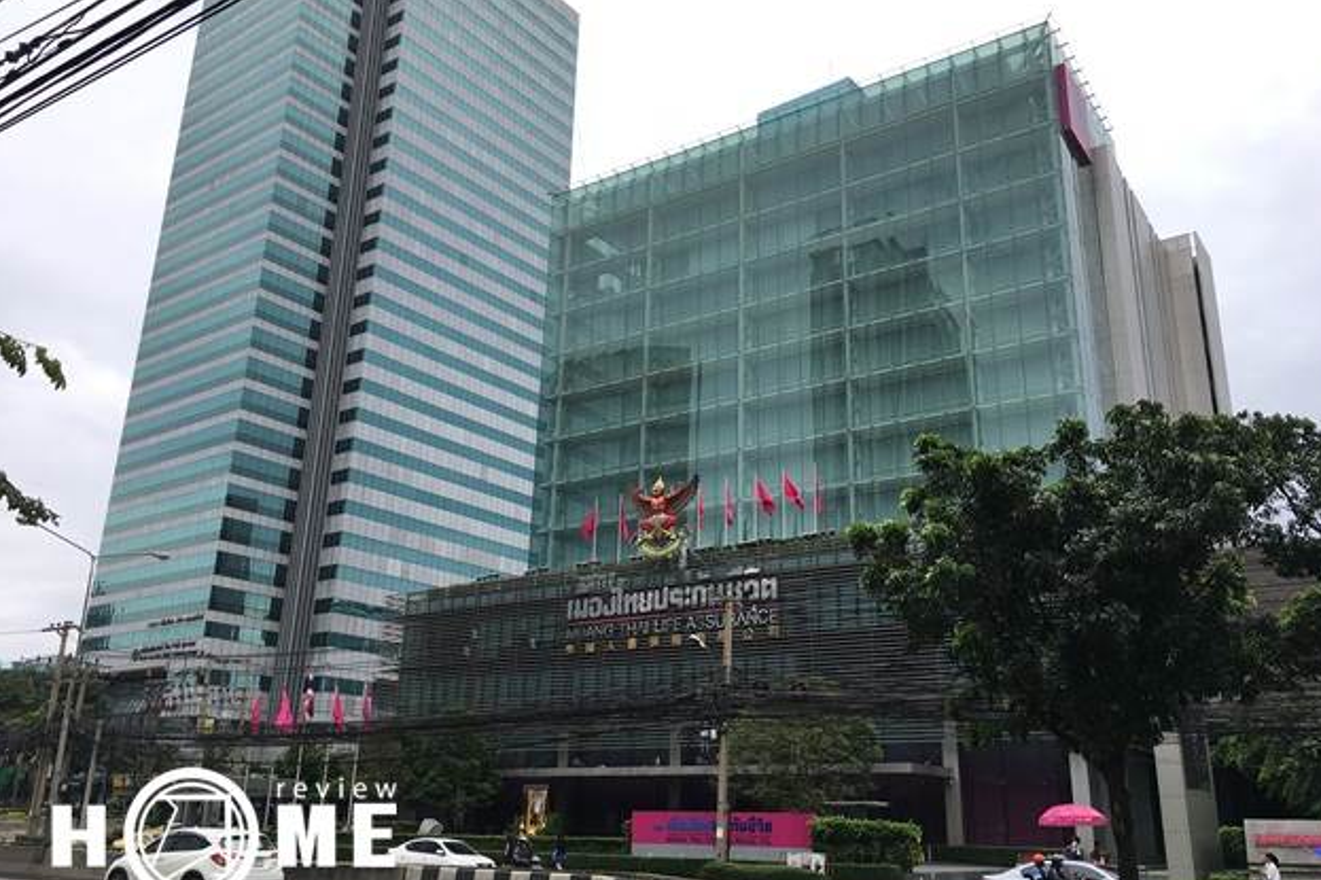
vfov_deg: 42.3
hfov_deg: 60.3
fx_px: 1137
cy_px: 428
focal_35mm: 31
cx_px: 670
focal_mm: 4.15
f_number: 2.2
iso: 25
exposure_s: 1/1040
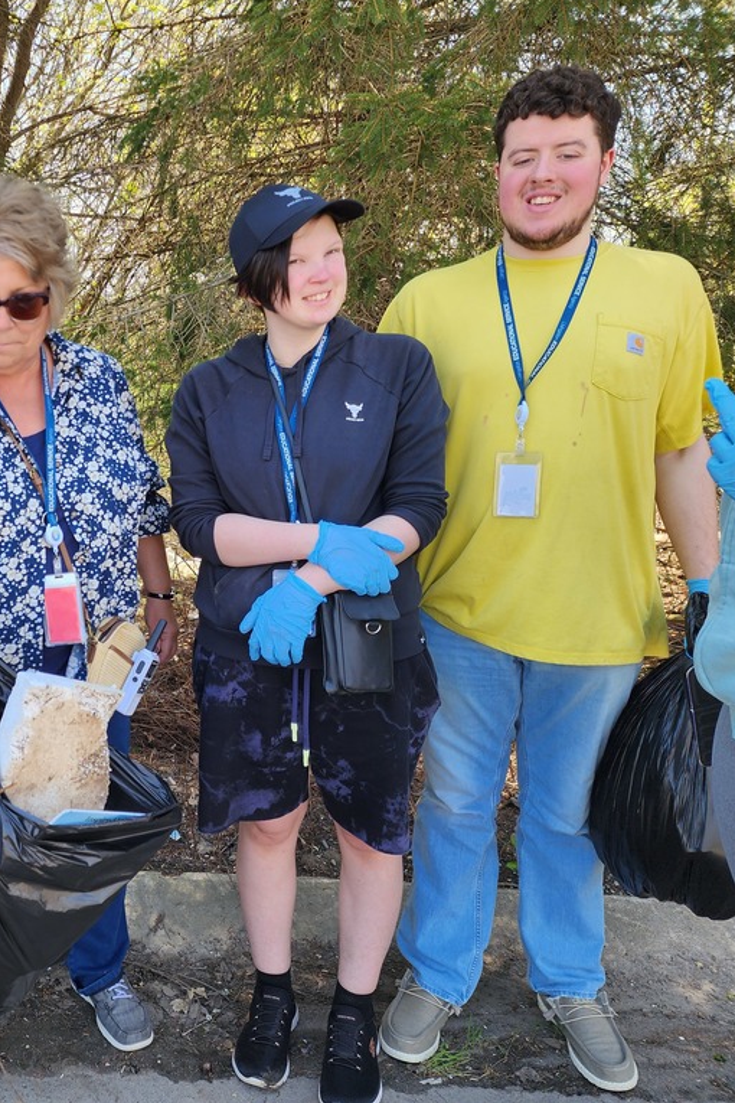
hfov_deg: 37.8
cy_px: 551
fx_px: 980
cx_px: 45
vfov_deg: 58.7
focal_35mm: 32
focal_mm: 6.4
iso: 20
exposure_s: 1/180
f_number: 1.8
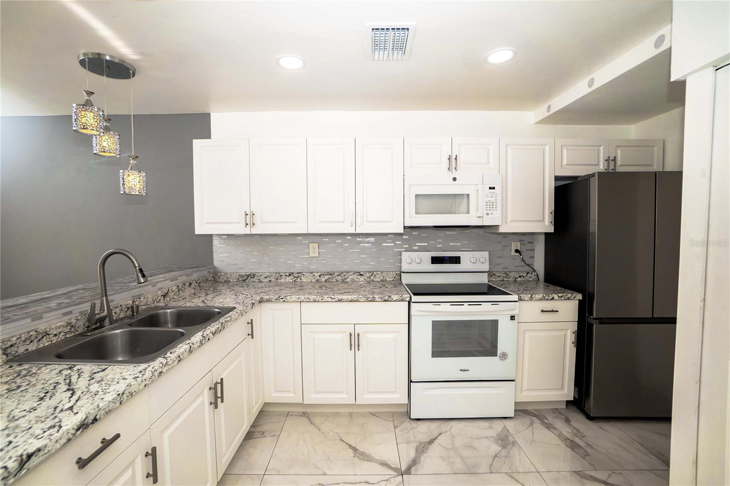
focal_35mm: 15
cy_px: 243
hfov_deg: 100.4
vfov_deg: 77.3
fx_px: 304
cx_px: 365
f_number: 4
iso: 400
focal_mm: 10
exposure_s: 1/160
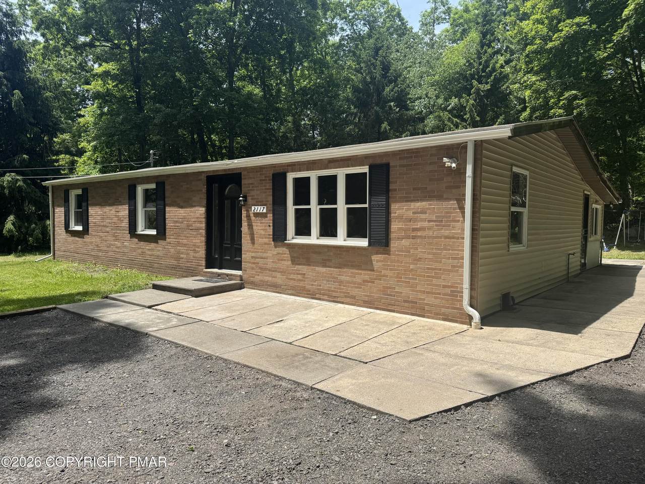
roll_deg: -0.8
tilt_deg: -3.7
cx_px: 322
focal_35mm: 24
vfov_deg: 56.8
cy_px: 242
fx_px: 447
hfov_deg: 71.6
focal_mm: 6.76
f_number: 1.78
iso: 80
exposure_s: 1/2833
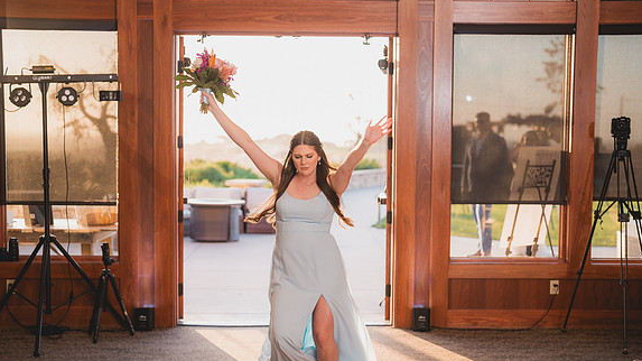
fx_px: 902
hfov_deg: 39.2
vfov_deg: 22.6
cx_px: 318
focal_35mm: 53
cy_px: 197
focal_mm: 50
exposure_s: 1/250
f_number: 1.8
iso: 125
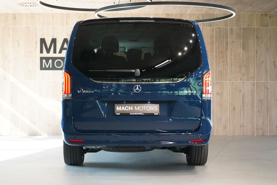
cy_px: 92
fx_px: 523
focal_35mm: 68
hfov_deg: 29.7
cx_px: 138
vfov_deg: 20.0
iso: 6400
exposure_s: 1/160
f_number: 5.6
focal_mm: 68
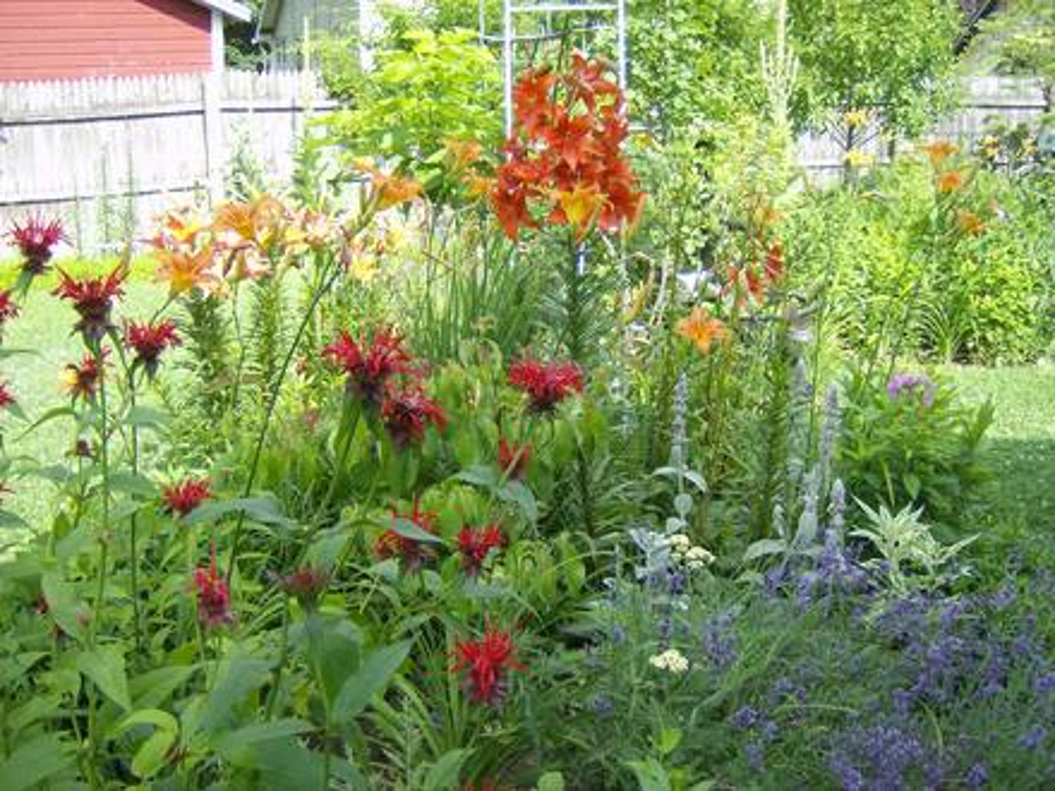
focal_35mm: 36
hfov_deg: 51.4
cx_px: 528
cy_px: 396
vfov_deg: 39.7
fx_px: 1097
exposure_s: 1/308
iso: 100
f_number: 2.8
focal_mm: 6
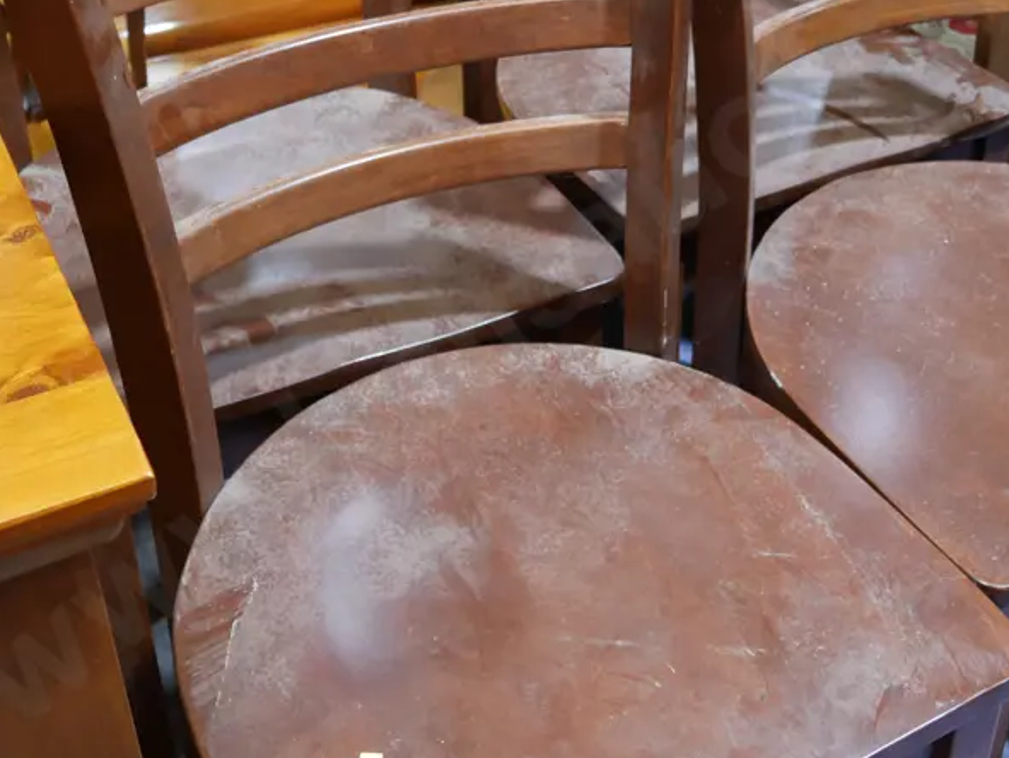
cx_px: 690
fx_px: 1517
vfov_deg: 27.6
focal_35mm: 52
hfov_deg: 36.3
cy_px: 178
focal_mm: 15
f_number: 3.6
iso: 800
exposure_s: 1/60
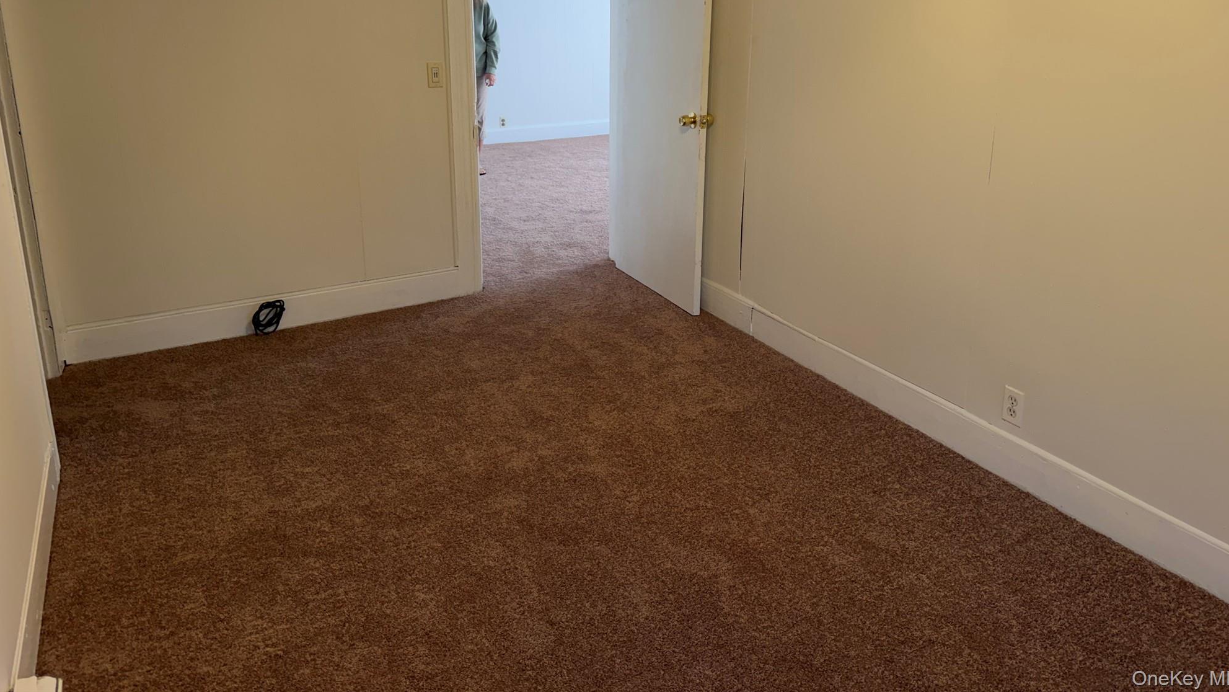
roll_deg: -0.6
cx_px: 623
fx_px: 880
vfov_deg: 42.2
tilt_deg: -16.7
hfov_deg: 69.8
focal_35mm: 27
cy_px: 217
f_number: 1.78
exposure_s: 1/120
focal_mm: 6.76
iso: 160
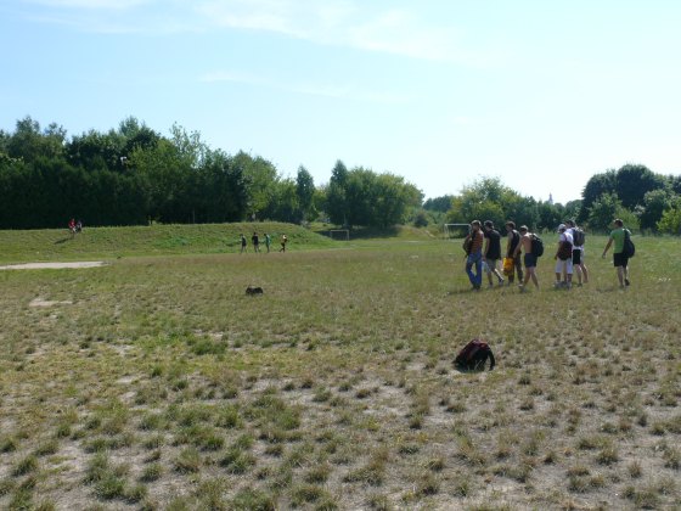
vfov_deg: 40.7
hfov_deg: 52.6
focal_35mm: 35
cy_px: 256
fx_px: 689
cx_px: 340
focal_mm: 7.4
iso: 100
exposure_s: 1/400
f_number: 5.6
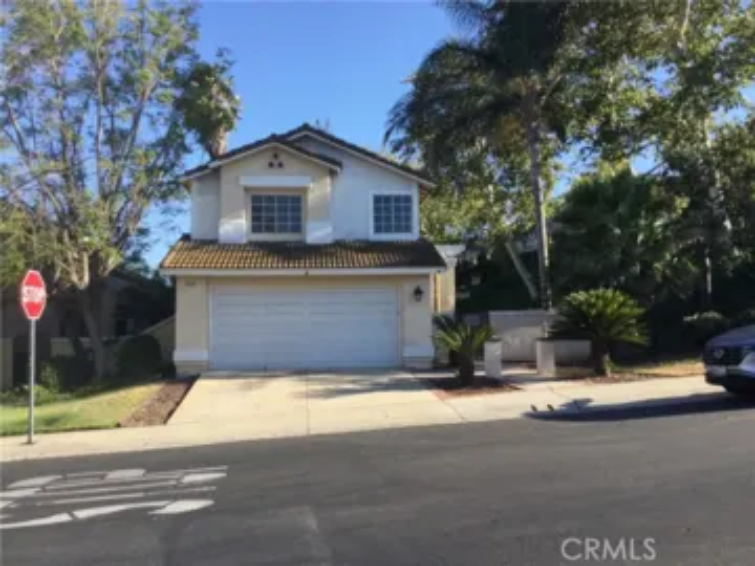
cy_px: 283
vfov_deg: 45.4
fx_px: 676
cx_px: 378
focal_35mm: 31
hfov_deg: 58.4
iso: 25
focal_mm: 3.3
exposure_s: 1/547
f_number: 2.4
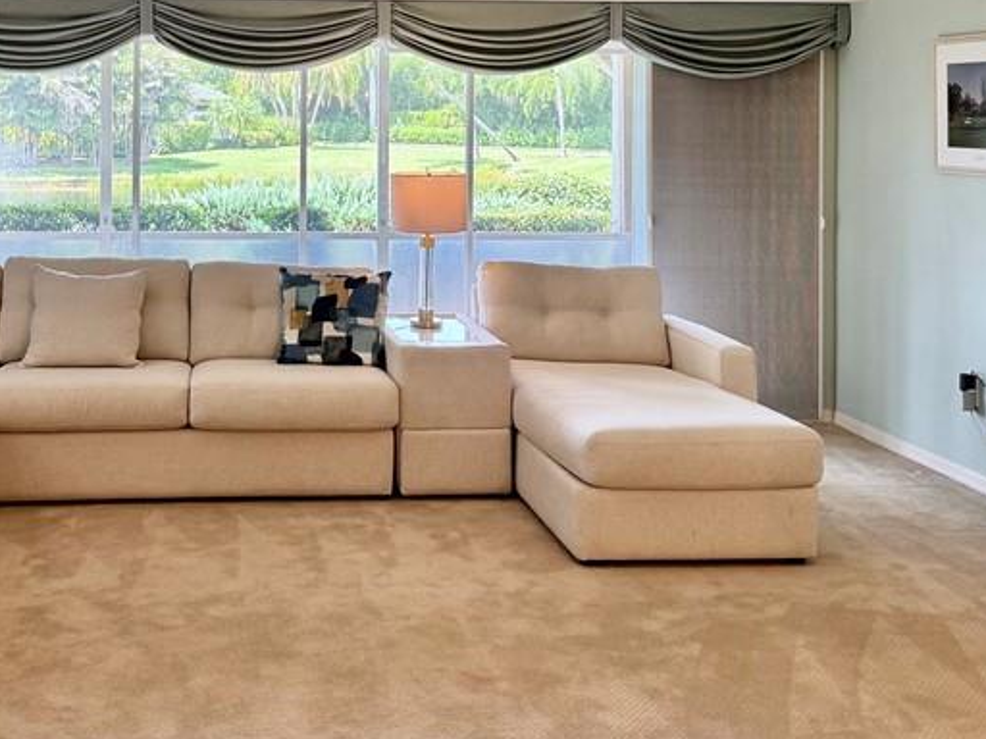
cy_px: 127
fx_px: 1367
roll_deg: -1.0
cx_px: 302
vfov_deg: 29.4
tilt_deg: -0.9
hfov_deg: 39.0
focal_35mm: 48
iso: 160
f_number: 1.78
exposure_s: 1/120
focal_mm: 6.76
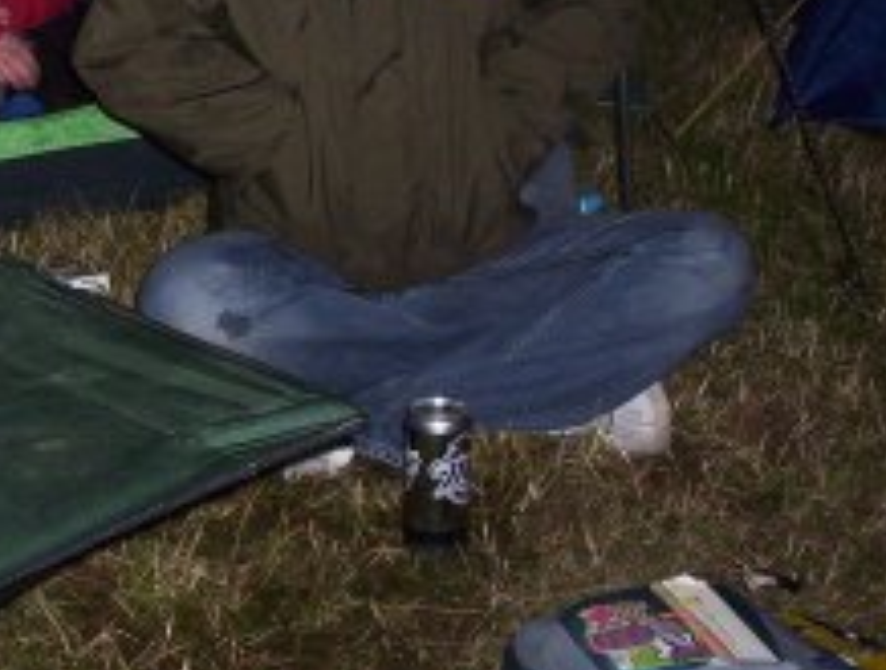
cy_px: 57
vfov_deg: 20.4
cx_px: 159
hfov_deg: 26.7
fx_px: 1823
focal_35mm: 71
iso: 140
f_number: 4.5
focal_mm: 4.99
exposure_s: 1/60
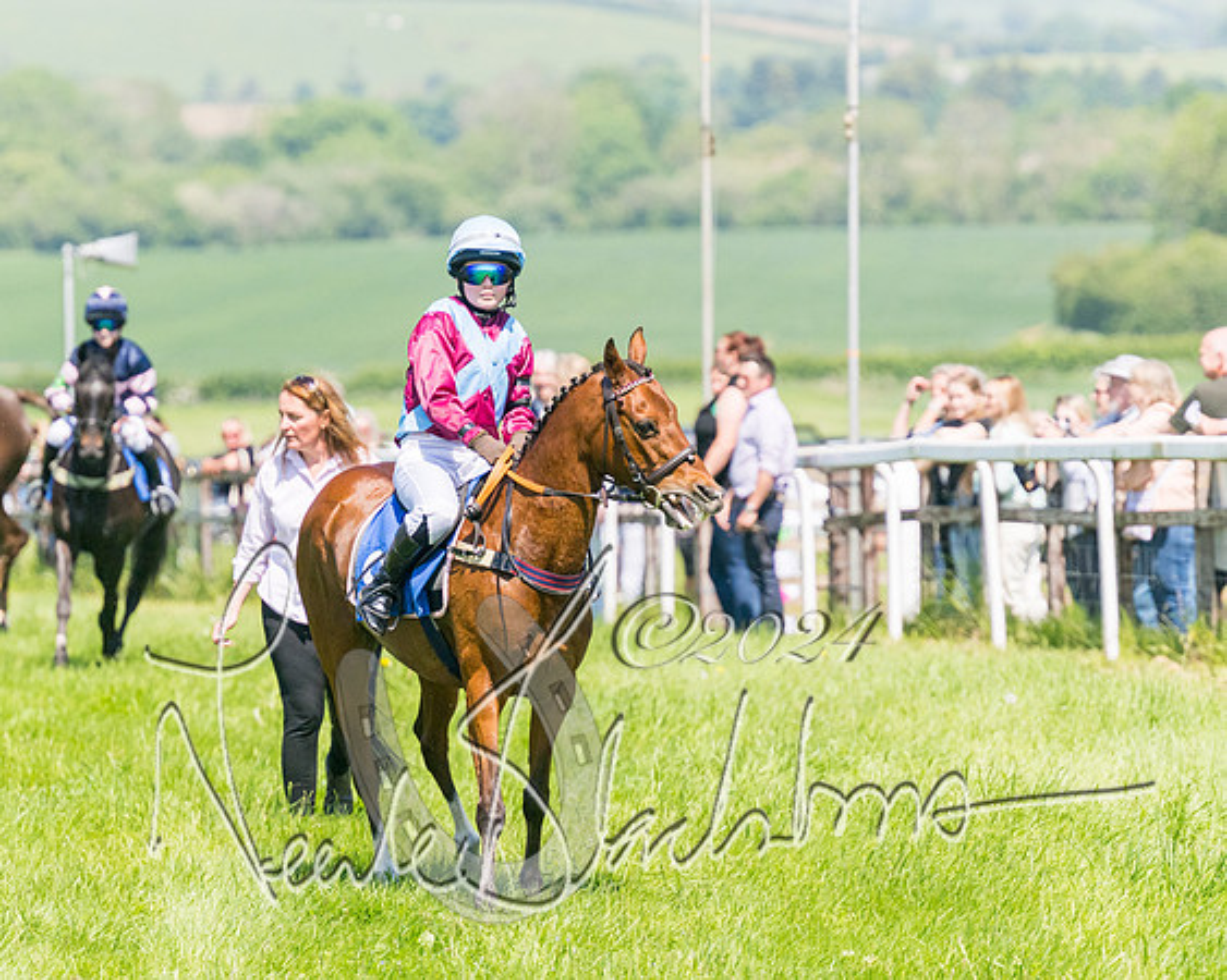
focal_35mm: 305
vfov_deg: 5.1
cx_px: 589
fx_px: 11065
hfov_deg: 6.3
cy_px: 490
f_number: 4
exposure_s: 1/6400
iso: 400
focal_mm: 180
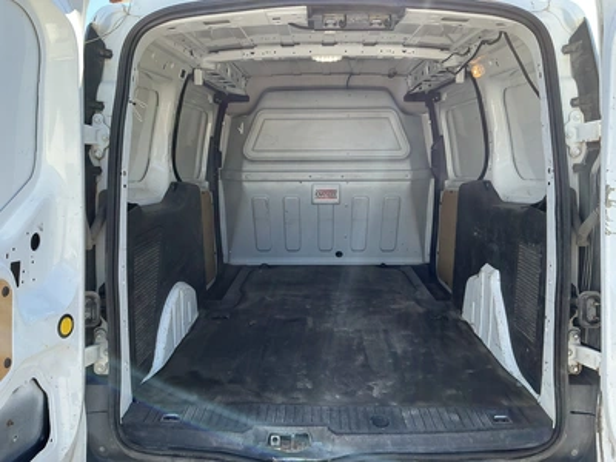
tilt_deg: -6.7
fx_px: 498
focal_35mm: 28
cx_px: 308
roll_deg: +1.3
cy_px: 231
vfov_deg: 49.7
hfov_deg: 63.4
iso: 20
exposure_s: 1/184
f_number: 1.8
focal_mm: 3
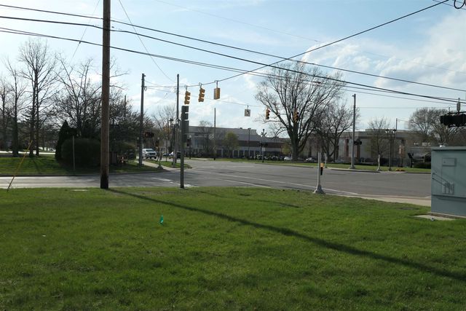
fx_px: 427
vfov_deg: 40.0
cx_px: 233
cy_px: 156
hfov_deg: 57.2
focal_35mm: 33
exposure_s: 1/1300
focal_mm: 12.2
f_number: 4.5
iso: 125
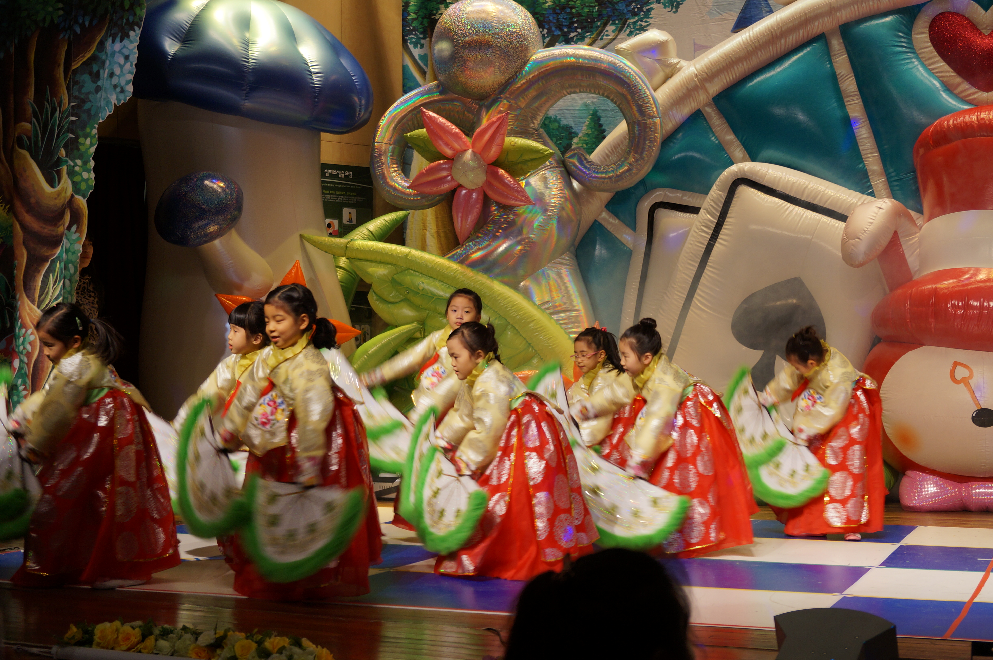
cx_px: 496
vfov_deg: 25.7
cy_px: 330
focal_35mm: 52
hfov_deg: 37.9
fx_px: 1447
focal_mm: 35
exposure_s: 1/60
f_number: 5
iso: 200
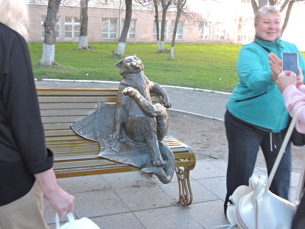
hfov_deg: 42.1
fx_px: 396
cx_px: 152
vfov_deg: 32.2
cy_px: 114
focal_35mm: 45
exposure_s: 1/60
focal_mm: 8.1
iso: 100
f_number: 4
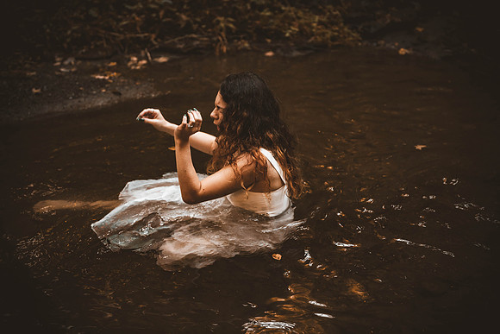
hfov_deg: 28.8
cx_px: 250
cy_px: 167
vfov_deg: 19.5
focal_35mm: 70
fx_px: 972
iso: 1000
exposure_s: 1/400
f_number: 2.8
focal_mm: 70
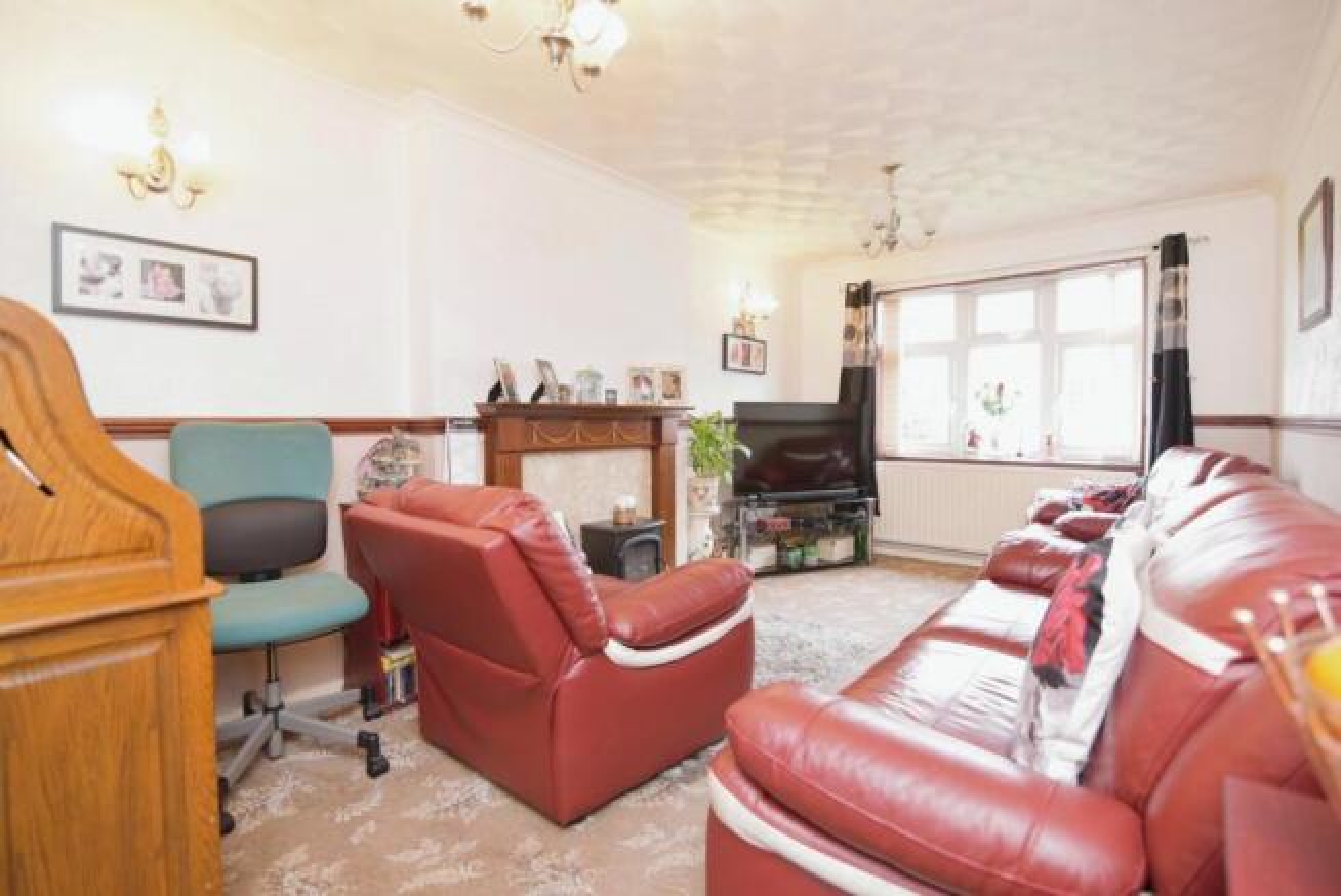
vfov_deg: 73.8
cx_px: 670
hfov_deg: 96.7
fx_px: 596
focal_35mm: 16
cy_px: 448
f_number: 2.8
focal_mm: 16
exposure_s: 1/60
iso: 800
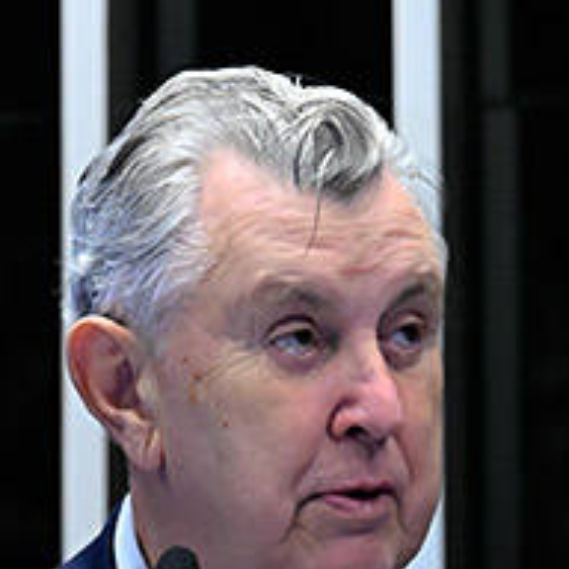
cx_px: 462
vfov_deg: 5.4
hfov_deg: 5.5
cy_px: 821
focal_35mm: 319
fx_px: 5932
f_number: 4.5
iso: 6400
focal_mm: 84
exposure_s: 1/160
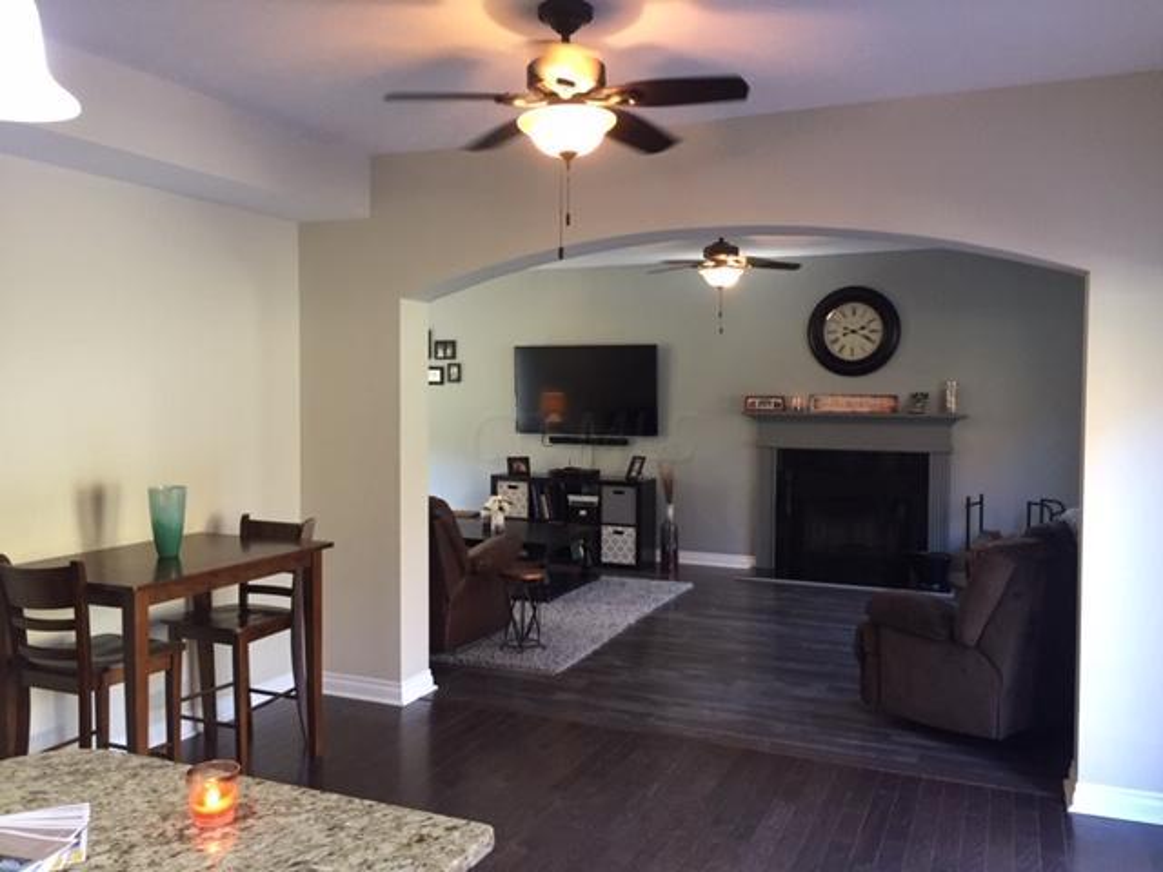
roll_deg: -0.7
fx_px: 974
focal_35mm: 29
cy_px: 436
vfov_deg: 48.2
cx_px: 582
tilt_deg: -3.6
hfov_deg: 61.7
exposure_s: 1/30
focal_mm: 4.15
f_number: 2.2
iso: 160
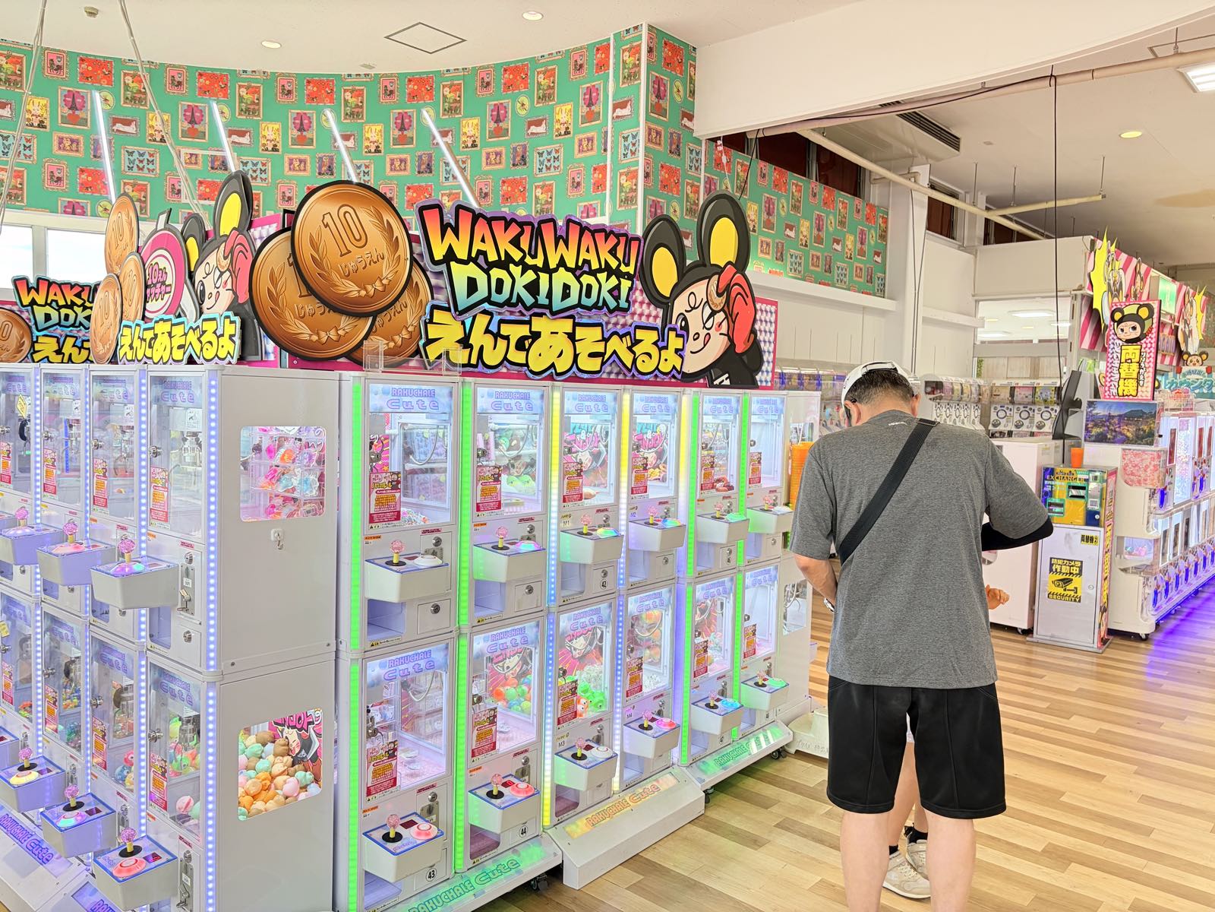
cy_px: 456
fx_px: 913
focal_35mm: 26
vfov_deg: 53.1
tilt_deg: -3.1
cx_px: 608
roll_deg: -0.5
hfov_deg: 67.3
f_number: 1.6
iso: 40
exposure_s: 1/100
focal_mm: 5.96
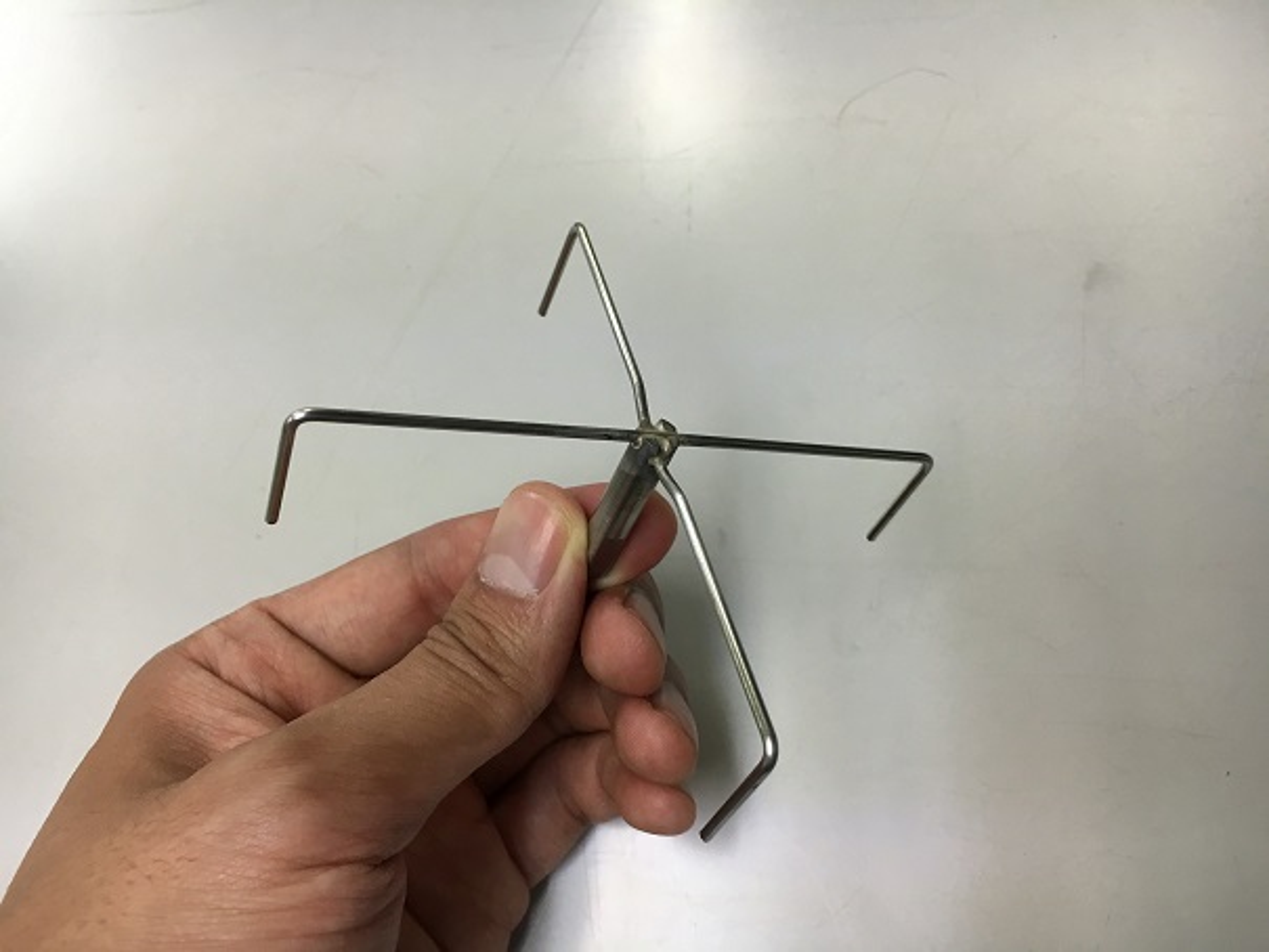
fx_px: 1063
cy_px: 476
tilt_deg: -65.9
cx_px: 634
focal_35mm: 29
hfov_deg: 61.6
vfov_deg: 48.2
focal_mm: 4.15
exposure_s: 1/30
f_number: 2.2
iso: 32
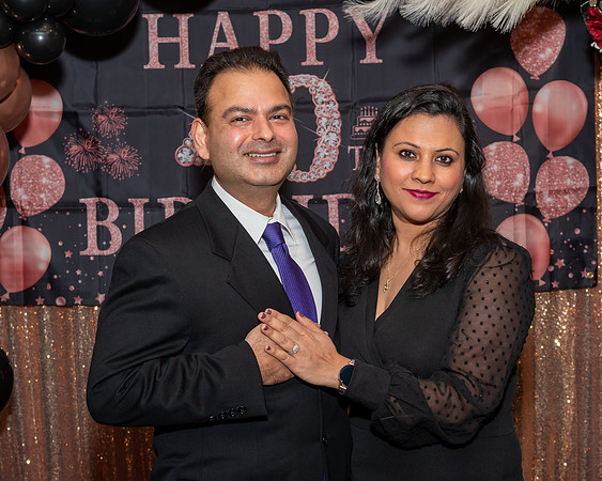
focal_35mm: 71
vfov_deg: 21.6
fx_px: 1259
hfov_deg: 26.9
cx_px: 312
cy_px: 262
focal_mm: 38
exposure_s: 1/250
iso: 400
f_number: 5.6
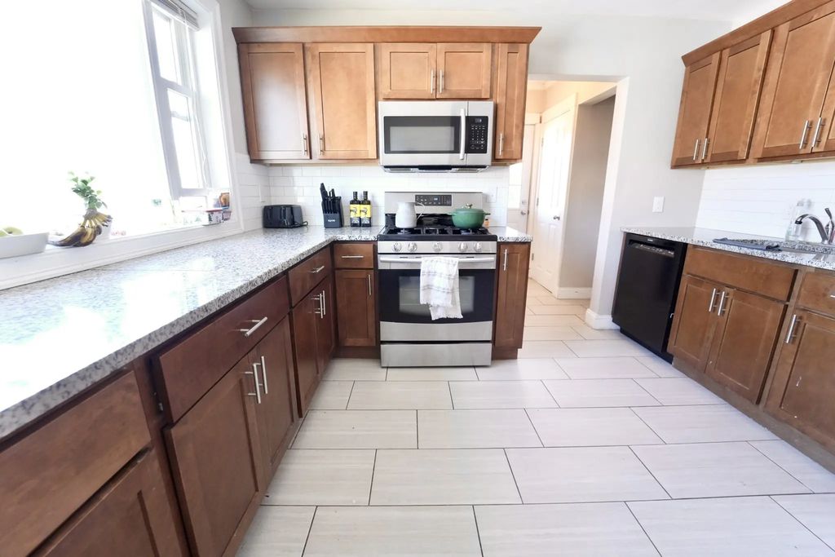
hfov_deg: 104.2
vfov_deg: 81.2
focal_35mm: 14
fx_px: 325
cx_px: 418
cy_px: 278
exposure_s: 1/100
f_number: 5
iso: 1600
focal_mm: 14
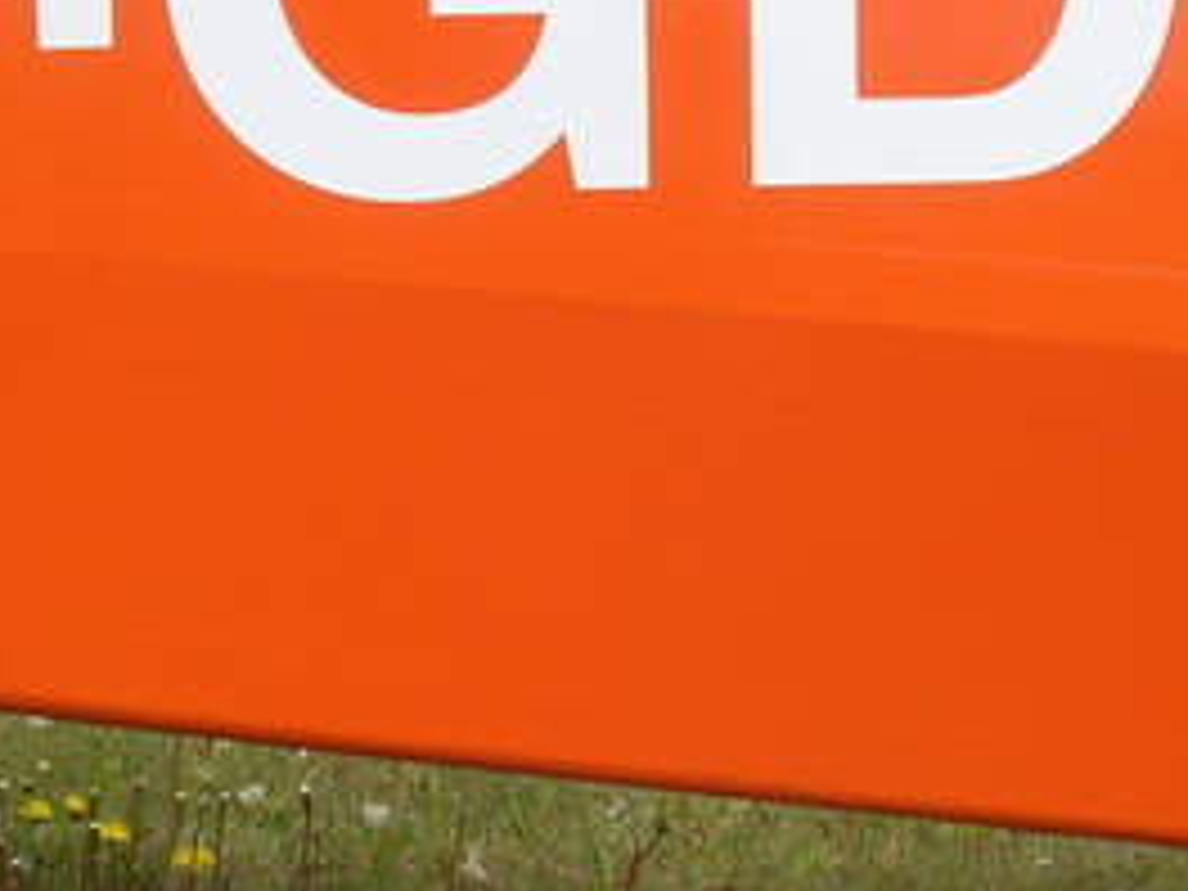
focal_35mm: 105
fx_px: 3604
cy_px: 616
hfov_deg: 18.7
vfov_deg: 14.1
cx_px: 756
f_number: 5.6
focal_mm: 5.8
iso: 50
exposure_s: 1/272
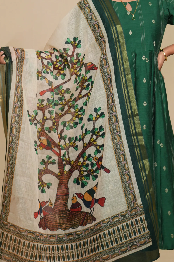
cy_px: 101
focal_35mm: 128
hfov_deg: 10.7
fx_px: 928
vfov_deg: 16.0
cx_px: 130
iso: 160
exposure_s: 1/125
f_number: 1.8
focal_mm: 50
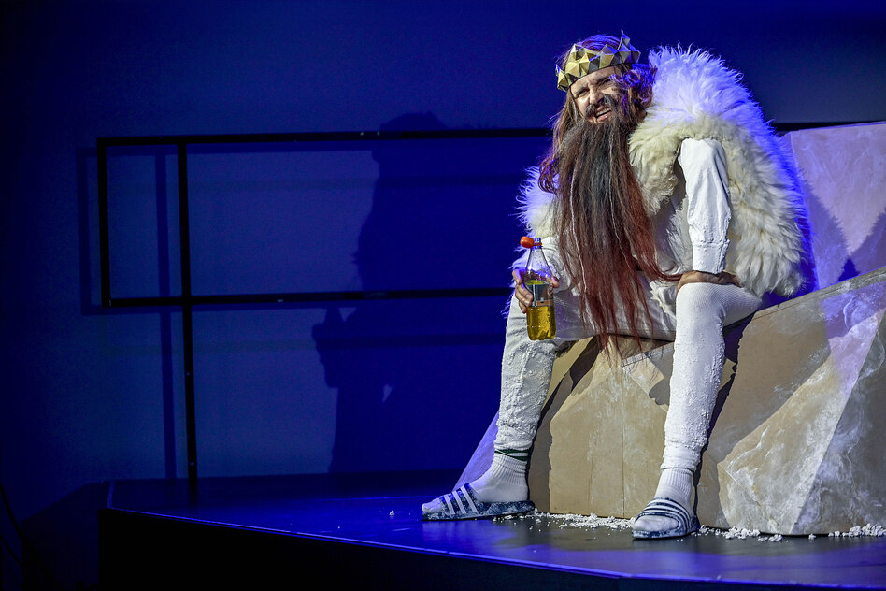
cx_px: 443
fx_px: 2584
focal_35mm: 105
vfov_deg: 13.0
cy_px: 296
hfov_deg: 19.5
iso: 1600
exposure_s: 1/400
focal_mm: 105
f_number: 2.8
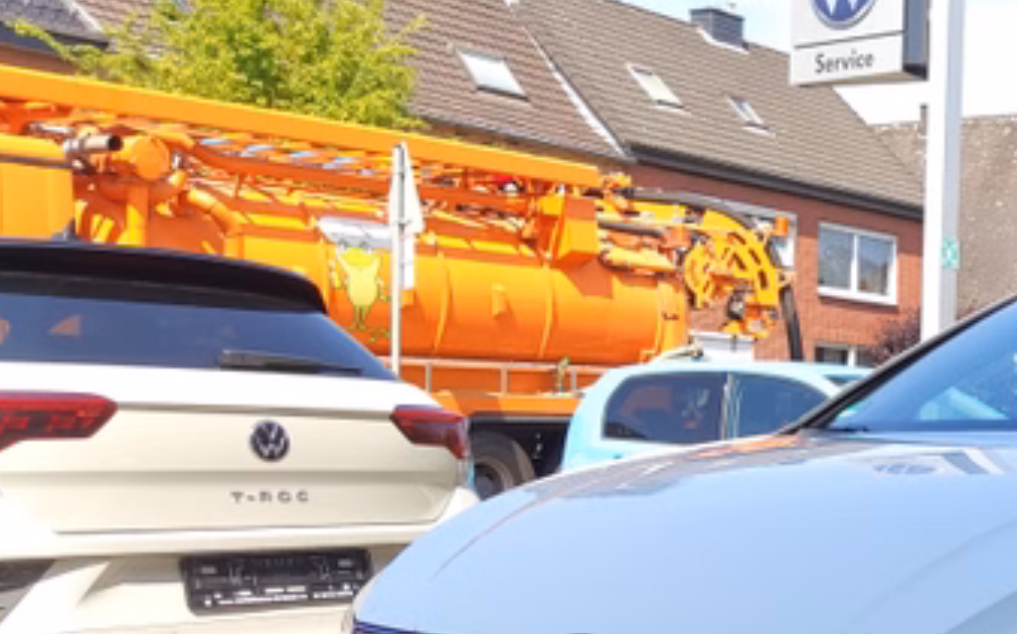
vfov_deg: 20.3
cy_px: 525
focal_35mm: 63
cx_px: 1162
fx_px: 1745
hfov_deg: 28.9
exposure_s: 1/579
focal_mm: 4.71
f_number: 1.79
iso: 50
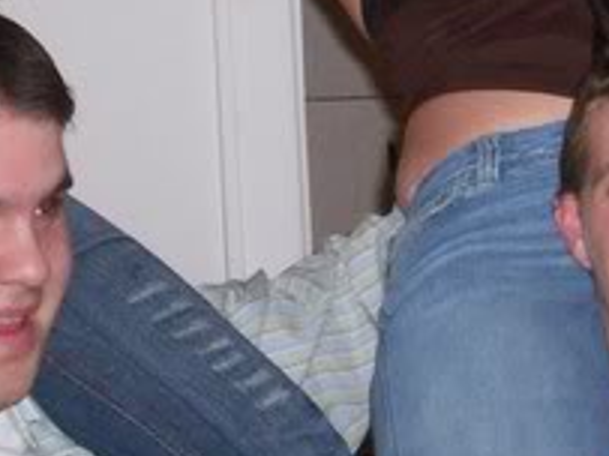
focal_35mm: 147
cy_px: -204
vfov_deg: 9.8
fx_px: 2585
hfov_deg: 13.4
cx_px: 298
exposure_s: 1/64
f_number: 4.5
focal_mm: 5.9
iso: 140
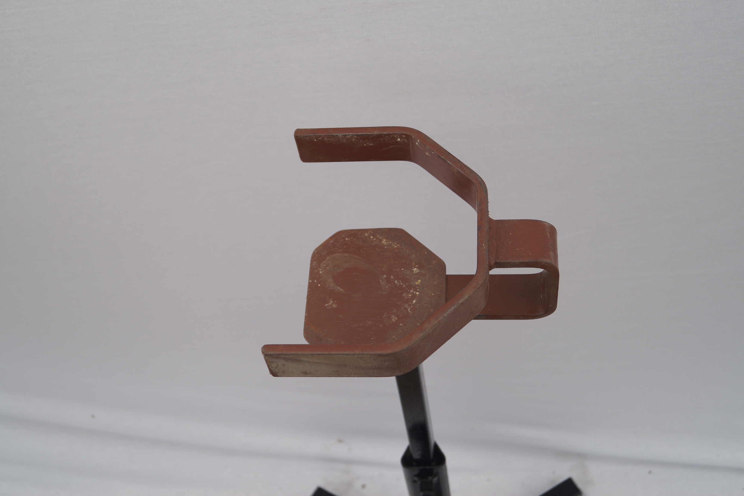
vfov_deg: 29.9
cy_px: 248
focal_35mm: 45
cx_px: 372
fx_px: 930
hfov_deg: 43.6
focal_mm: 30
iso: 125
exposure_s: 1/160
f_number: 4.5
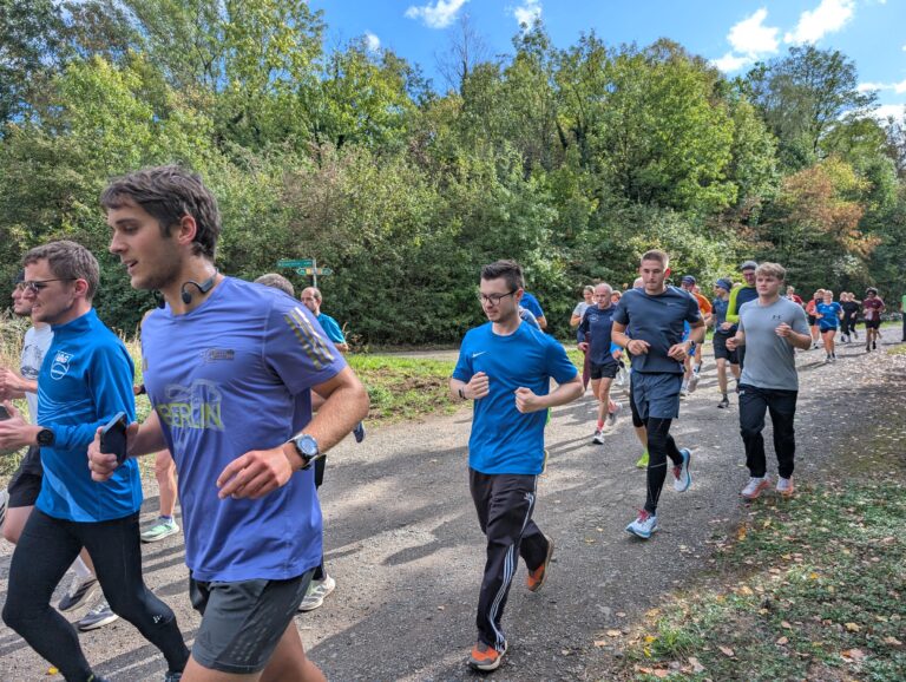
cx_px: 453
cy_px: 341
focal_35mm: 24
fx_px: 629
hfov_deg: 71.5
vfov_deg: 56.9
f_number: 1.68
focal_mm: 6.9
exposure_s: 1/715
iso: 18
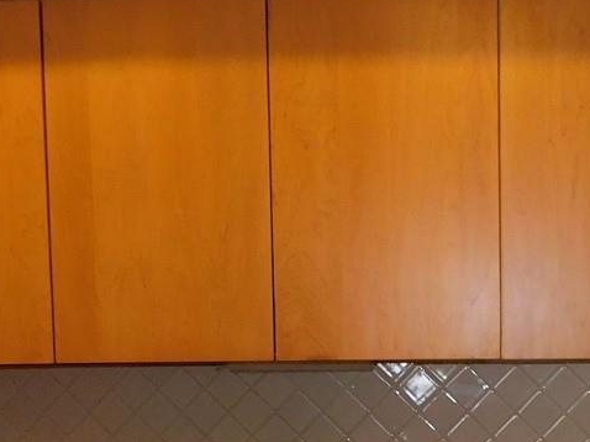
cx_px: 438
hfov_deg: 25.1
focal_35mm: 77
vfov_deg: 18.4
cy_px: 495
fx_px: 1312
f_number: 3
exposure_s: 1/30
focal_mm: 4
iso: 200
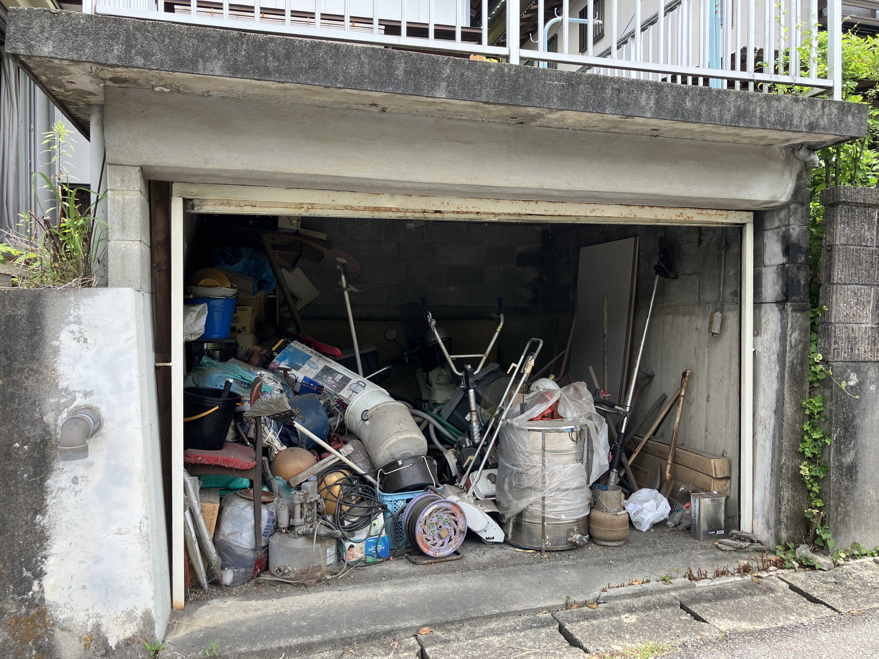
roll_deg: +0.3
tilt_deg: -0.2
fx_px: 711
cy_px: 330
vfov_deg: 49.7
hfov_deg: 63.4
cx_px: 440
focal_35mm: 28
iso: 32
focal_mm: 3.99
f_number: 1.8
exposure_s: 1/442
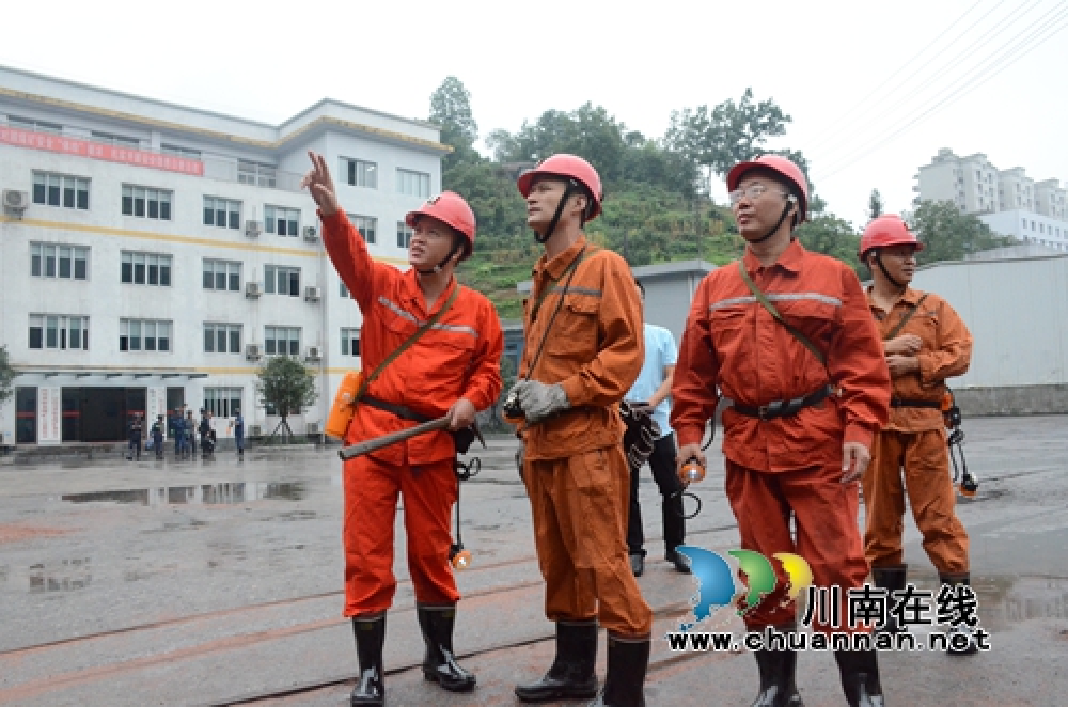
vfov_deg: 47.7
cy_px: 354
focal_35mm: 27
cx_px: 534
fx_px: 799
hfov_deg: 67.5
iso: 5000
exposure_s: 1/800
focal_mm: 18
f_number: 14
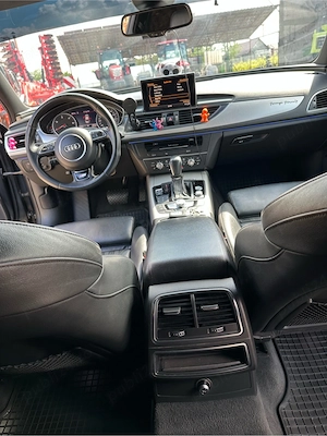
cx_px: 164
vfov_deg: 71.6
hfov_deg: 56.8
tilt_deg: -24.2
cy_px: 218
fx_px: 302
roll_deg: +9.9
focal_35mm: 24
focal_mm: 6.86
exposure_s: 1/121
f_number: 1.78
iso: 64
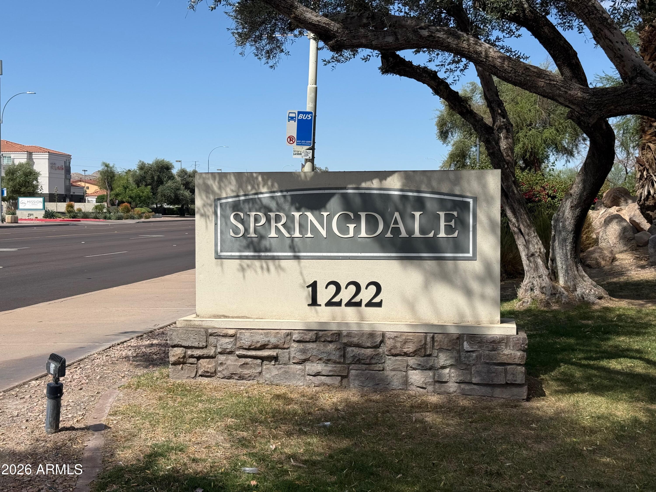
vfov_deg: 30.3
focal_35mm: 48
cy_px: 246
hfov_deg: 39.7
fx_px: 910
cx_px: 328
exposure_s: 1/6024
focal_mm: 6.76
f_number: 1.78
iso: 64
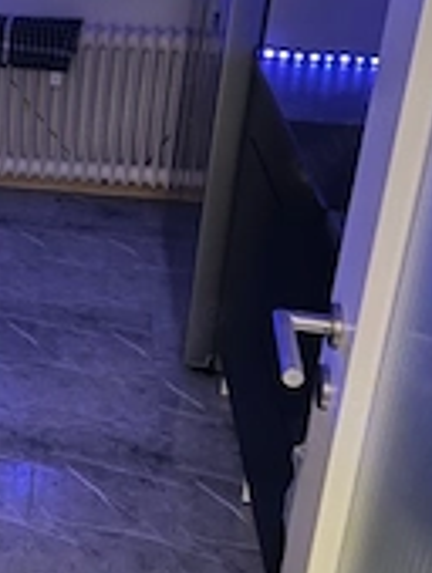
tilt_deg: -21.9
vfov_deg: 31.1
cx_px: -57
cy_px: 145
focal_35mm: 61
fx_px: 1012
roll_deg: -1.4
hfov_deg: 22.6
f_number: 1.5
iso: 640
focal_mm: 5.7
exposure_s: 1/10
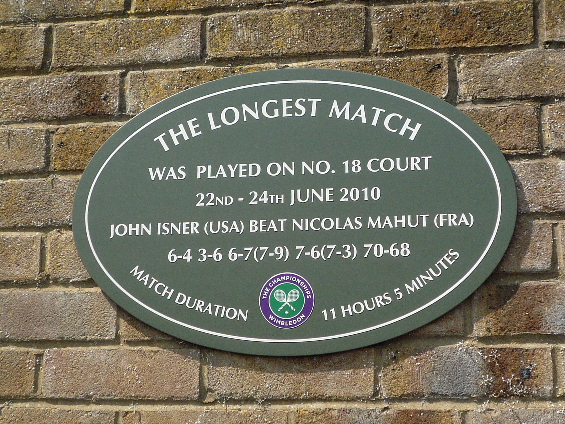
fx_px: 1126
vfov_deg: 21.3
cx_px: 282
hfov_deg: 28.2
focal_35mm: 69
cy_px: 212
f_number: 4
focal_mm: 6.8
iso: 100
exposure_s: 1/800
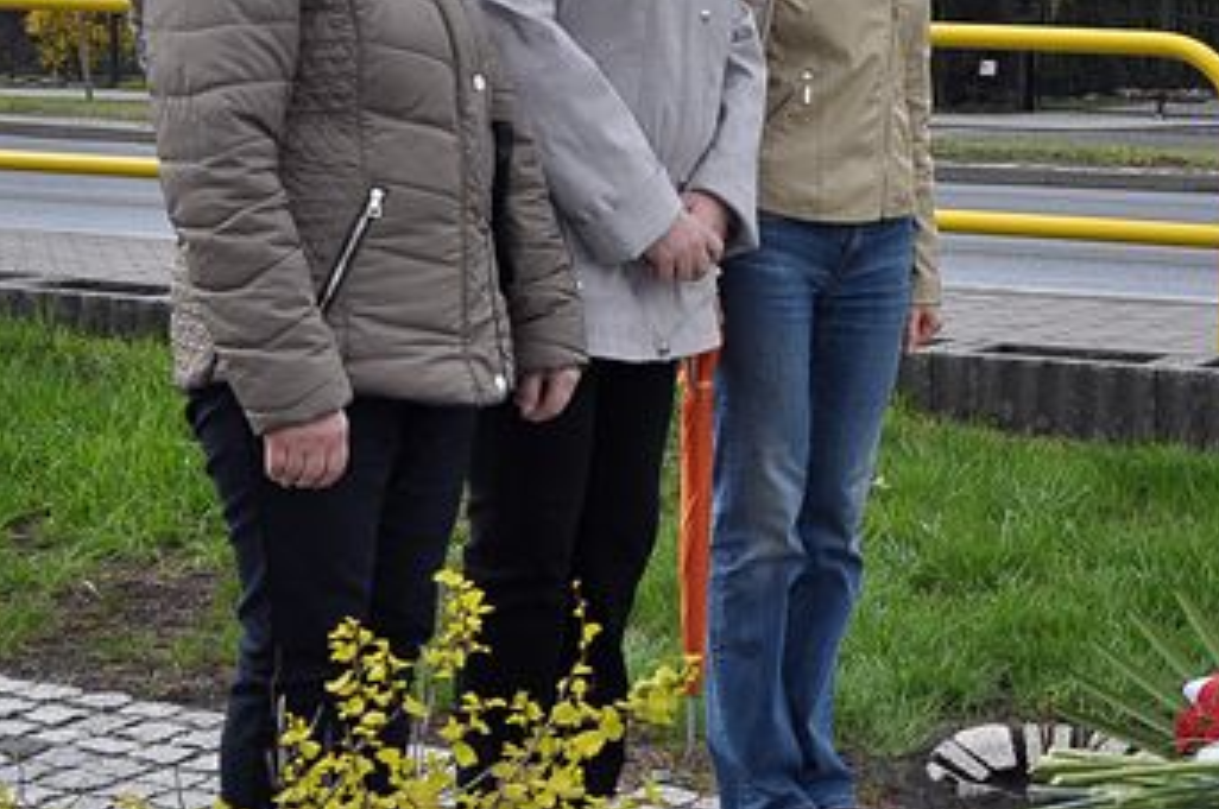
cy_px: 276
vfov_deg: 16.6
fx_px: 2773
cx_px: 1044
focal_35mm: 82
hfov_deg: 24.2
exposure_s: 1/320
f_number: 9
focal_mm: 22
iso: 320
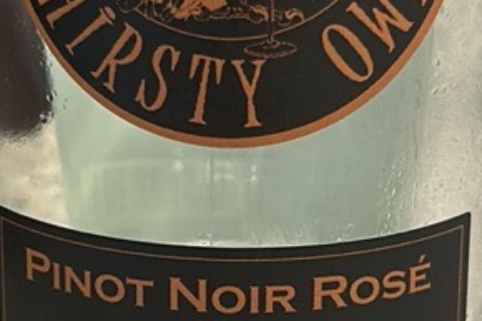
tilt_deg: -17.6
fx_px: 830
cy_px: 105
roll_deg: +0.1
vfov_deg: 21.8
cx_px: 228
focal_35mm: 62
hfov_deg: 32.4
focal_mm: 5.7
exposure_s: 1/60
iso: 160
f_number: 1.5
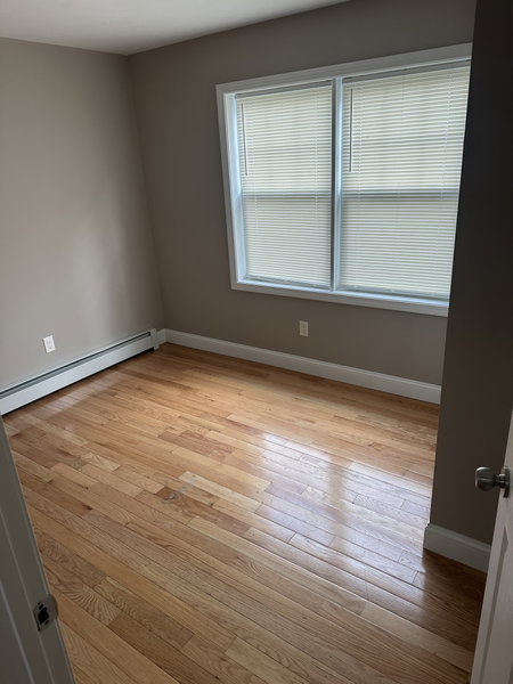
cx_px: 256
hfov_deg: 56.8
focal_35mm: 24
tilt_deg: -20.4
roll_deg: +4.0
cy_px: 342
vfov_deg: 71.6
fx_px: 474
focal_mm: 6.86
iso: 100
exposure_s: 1/120
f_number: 1.78
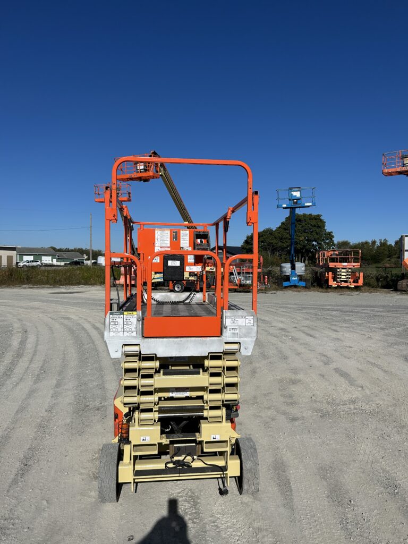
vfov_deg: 67.3
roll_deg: -0.9
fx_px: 409
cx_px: 204
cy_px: 272
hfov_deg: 53.1
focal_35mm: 26
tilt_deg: +1.1
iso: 50
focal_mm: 5.7
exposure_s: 1/10309
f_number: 1.5
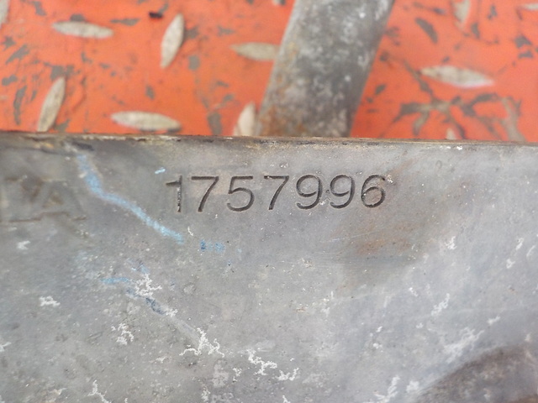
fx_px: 466
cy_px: 202
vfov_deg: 46.8
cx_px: 269
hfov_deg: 60.0
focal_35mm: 30
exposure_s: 1/30
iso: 400
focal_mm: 4.1
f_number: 3.3
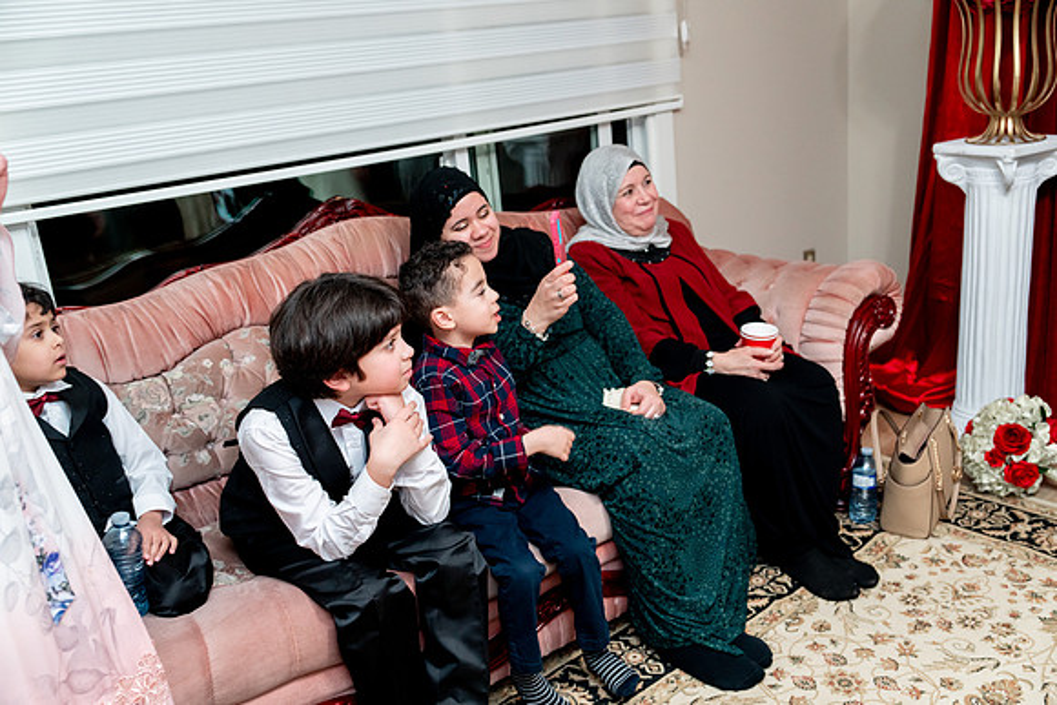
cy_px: 352
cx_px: 528
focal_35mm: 34
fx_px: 998
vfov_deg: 38.9
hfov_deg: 55.8
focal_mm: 34
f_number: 2.8
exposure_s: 1/160
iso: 1600
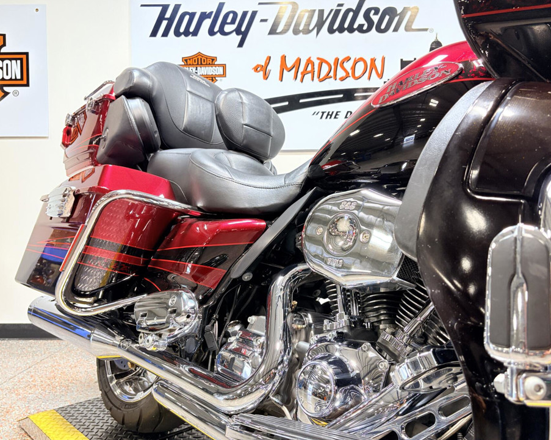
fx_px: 489
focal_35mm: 30
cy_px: 235
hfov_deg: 58.8
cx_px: 287
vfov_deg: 48.5
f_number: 1.6
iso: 100
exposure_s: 1/120
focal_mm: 5.96
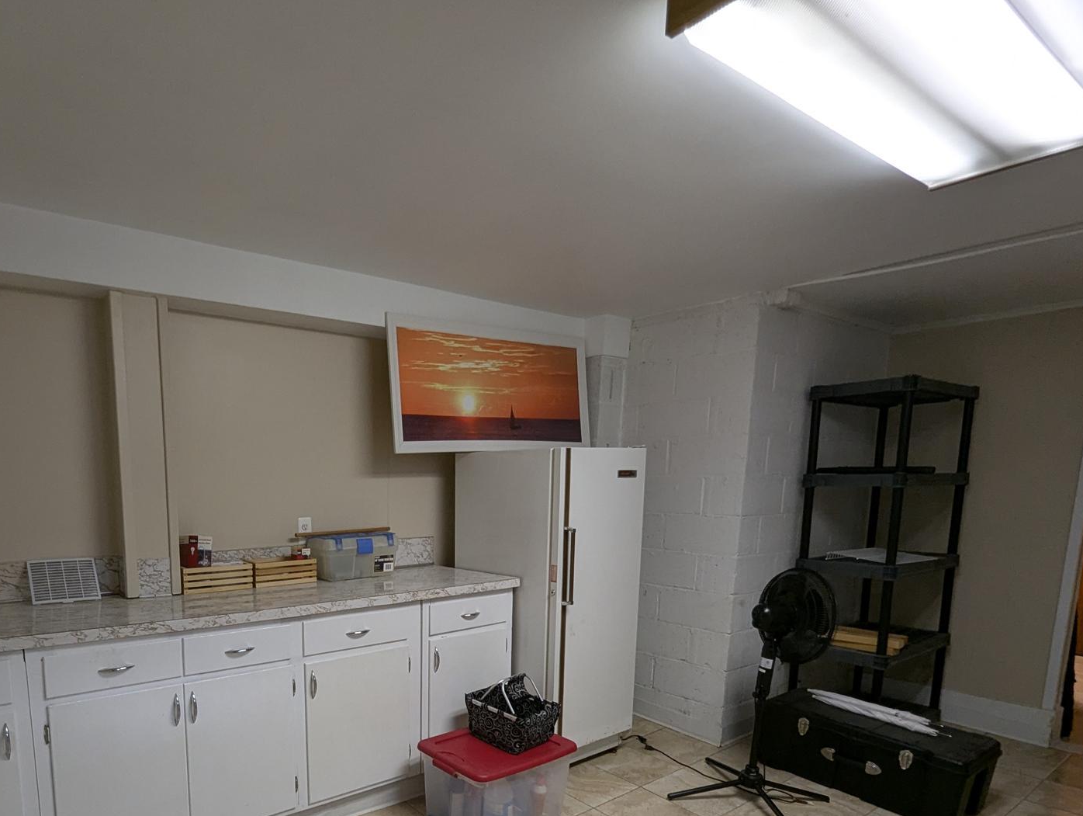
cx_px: 372
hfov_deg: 82.1
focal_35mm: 19
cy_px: 582
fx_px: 595
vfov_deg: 65.8
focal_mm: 1.95
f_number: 2.2
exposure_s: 1/40
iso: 107
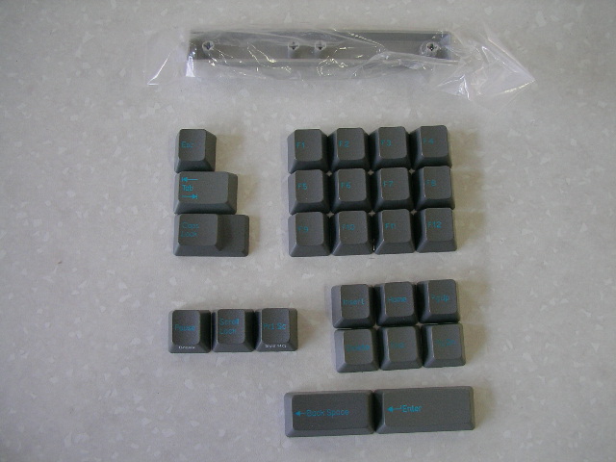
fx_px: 658
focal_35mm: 37
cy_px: 231
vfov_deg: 38.7
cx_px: 308
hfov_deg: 50.1
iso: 100
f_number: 2.8
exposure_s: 1/43.4
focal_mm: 5.7
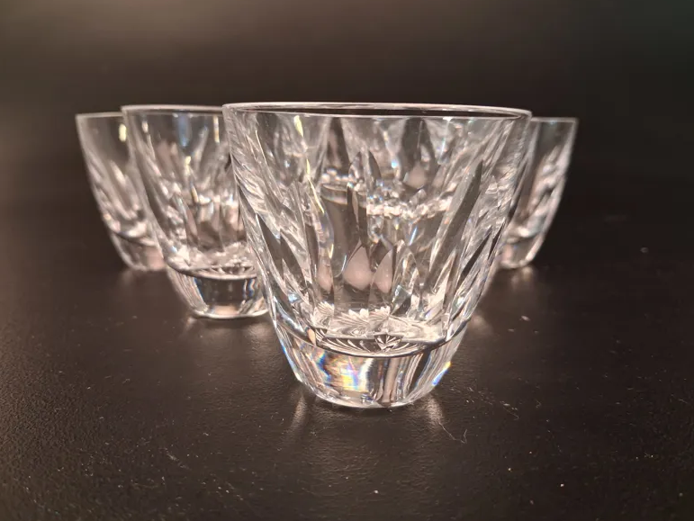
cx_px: 341
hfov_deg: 63.4
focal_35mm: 28
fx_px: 562
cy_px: 256
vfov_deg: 49.8
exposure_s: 1/50
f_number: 1.8
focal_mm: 4
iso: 500
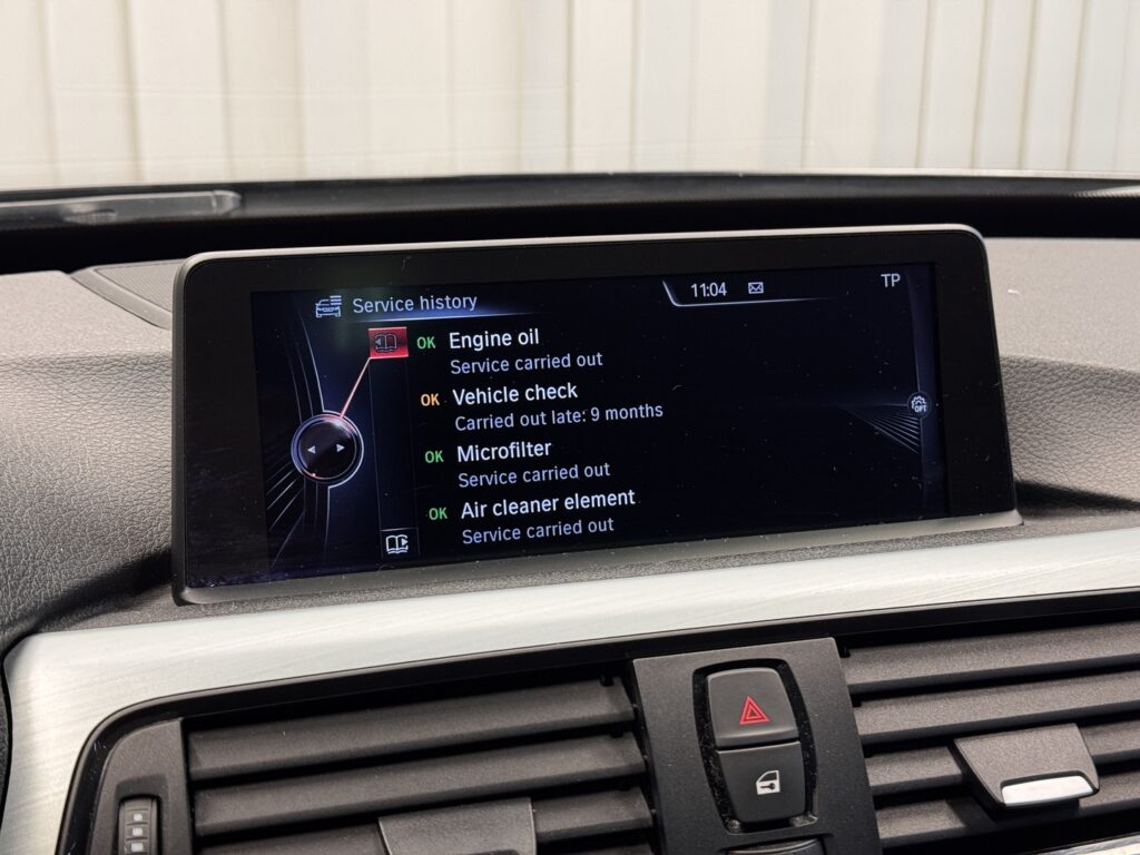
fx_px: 1581
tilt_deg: -15.1
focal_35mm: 48
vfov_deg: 30.3
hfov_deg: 39.7
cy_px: 428
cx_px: 570
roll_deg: -0.8
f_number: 1.78
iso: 160
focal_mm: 6.76
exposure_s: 1/48
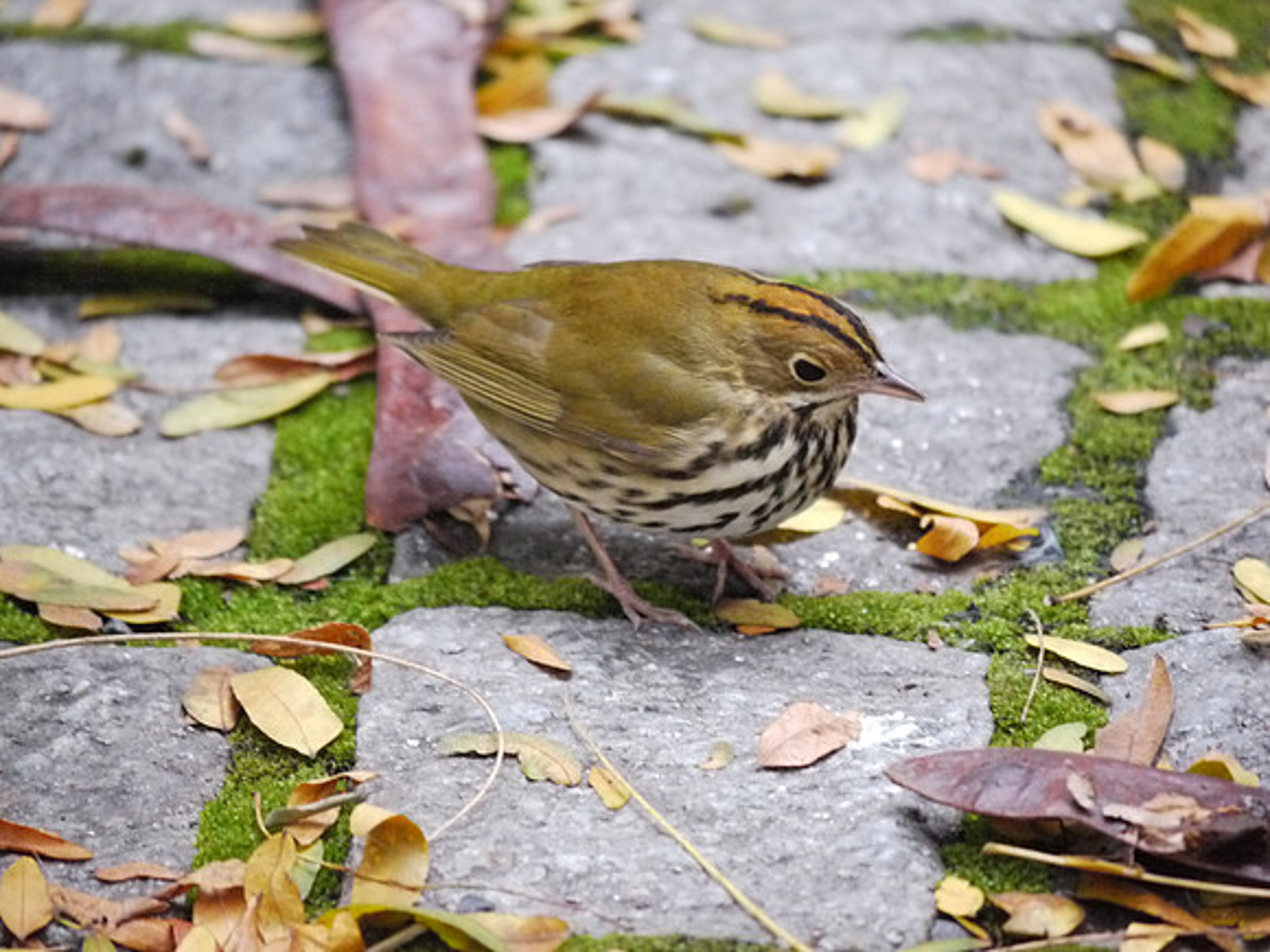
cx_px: 635
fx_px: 22013
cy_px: 476
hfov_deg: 3.3
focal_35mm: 600
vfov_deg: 2.5
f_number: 5.6
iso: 1600
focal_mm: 300
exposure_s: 1/125
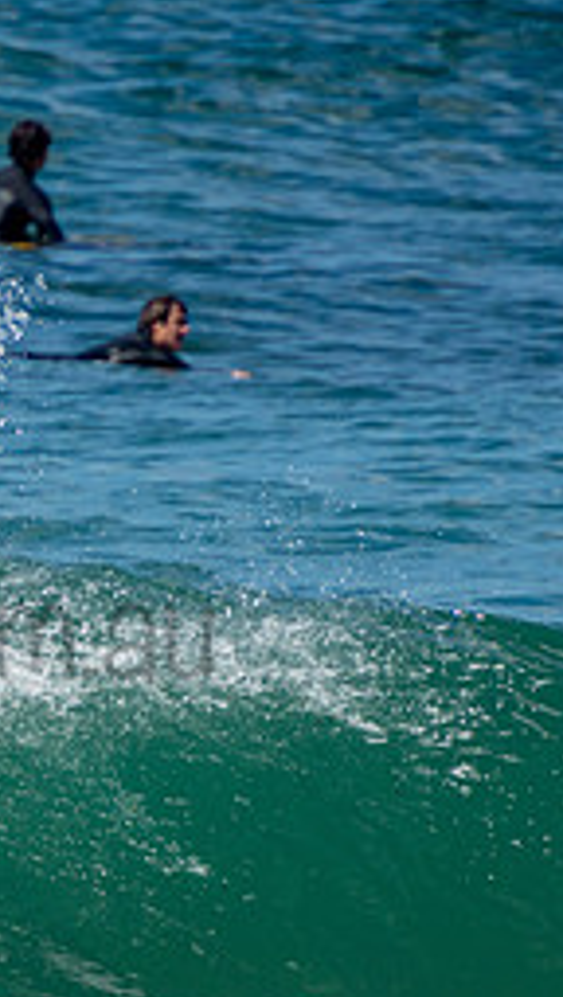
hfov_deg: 0.9
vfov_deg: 1.5
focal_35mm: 1428
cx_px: -199
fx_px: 37786
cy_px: 588
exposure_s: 1/2000
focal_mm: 400
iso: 320
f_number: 5.6
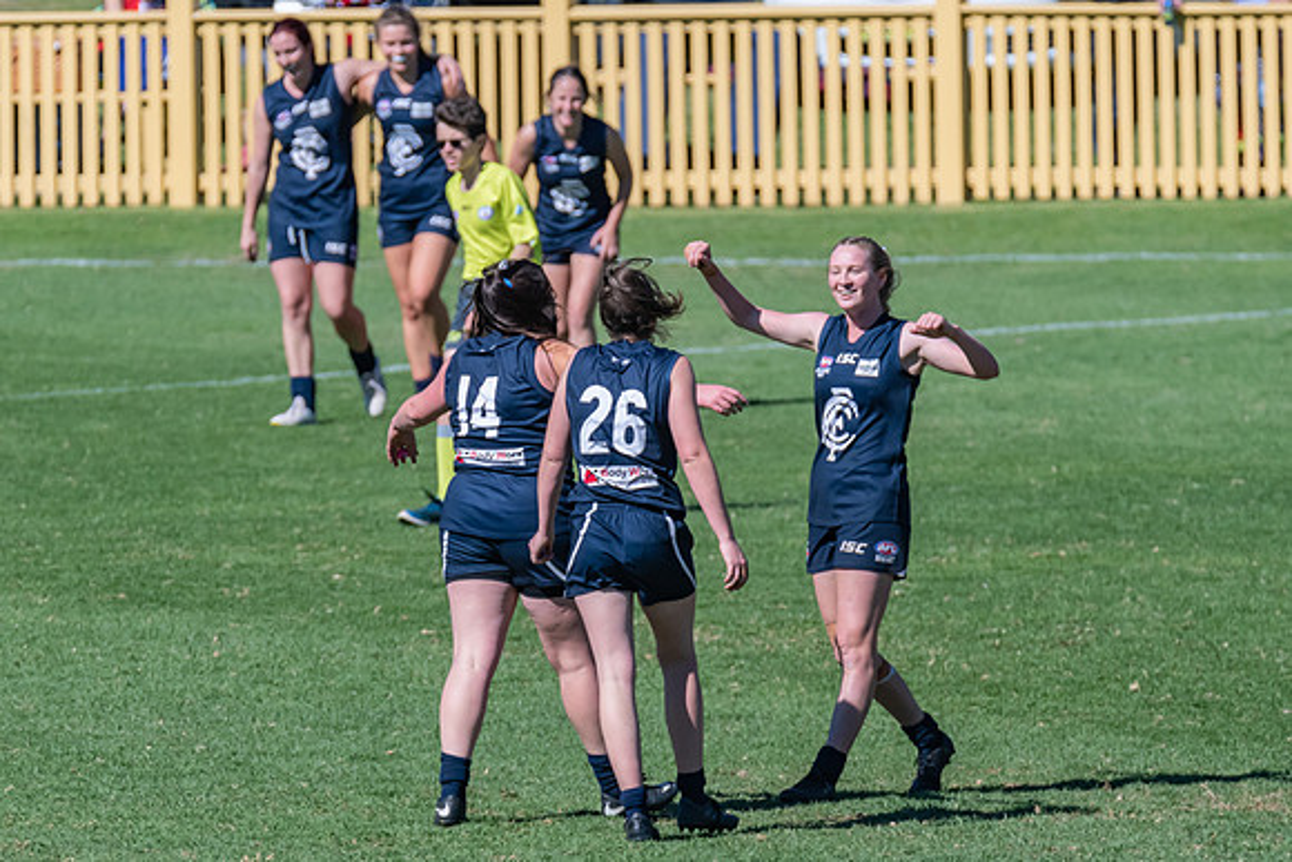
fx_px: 29722
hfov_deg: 2.5
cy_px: 503
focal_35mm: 828
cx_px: 534
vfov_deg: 1.7
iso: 800
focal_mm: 460
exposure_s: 1/2500
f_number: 10
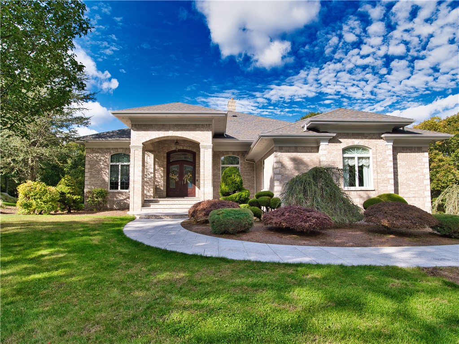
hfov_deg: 81.7
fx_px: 265
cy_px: 172
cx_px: 230
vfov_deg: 66.0
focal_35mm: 20
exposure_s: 1/500
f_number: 3.5
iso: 100
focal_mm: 10
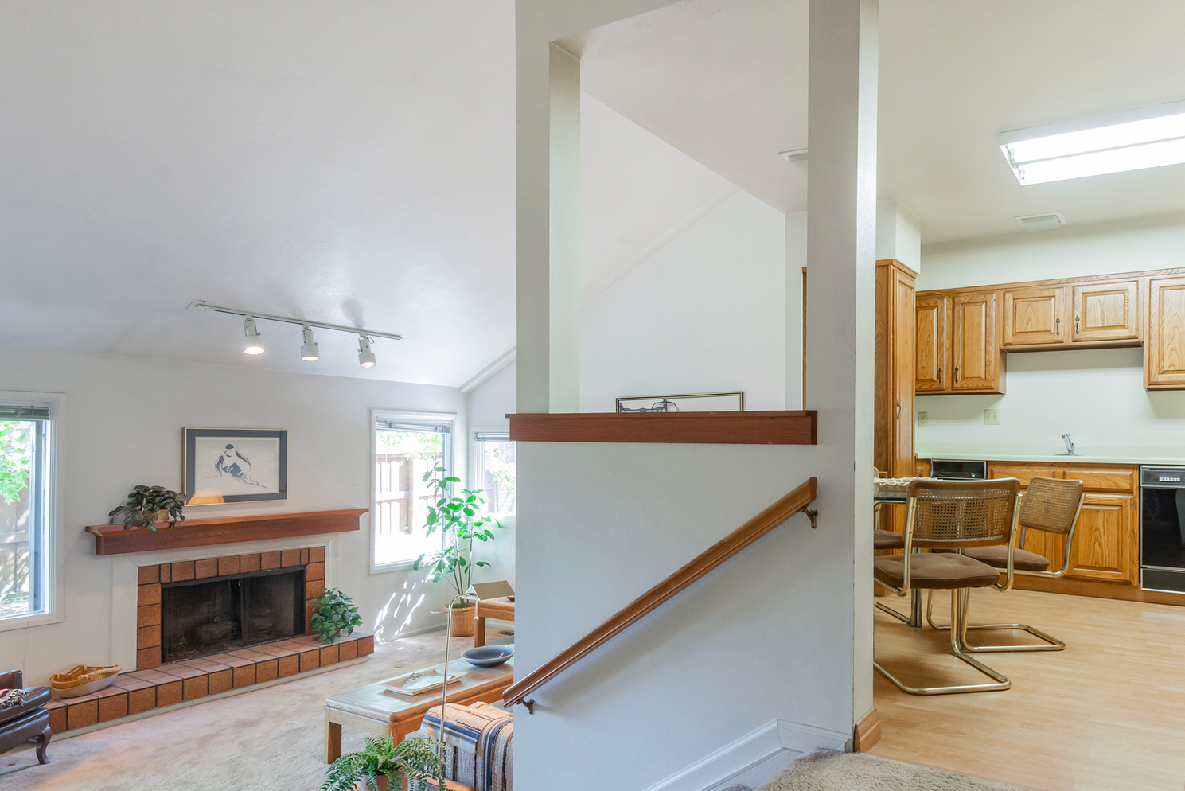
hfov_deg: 75.9
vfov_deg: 57.0
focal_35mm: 22
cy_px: 461
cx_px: 797
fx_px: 724
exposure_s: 1/25
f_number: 7.1
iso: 1000
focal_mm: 16
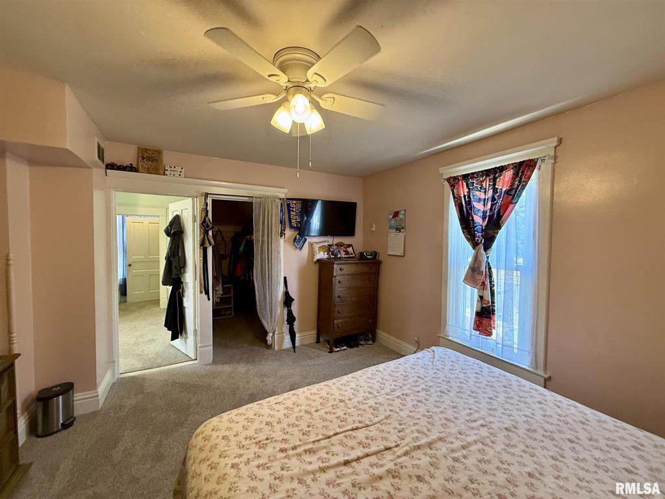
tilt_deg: -1.2
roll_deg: -0.4
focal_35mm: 14
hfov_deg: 102.1
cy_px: 250
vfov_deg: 85.7
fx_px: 269
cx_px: 332
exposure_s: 1/60
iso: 400
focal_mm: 2.22
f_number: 2.2
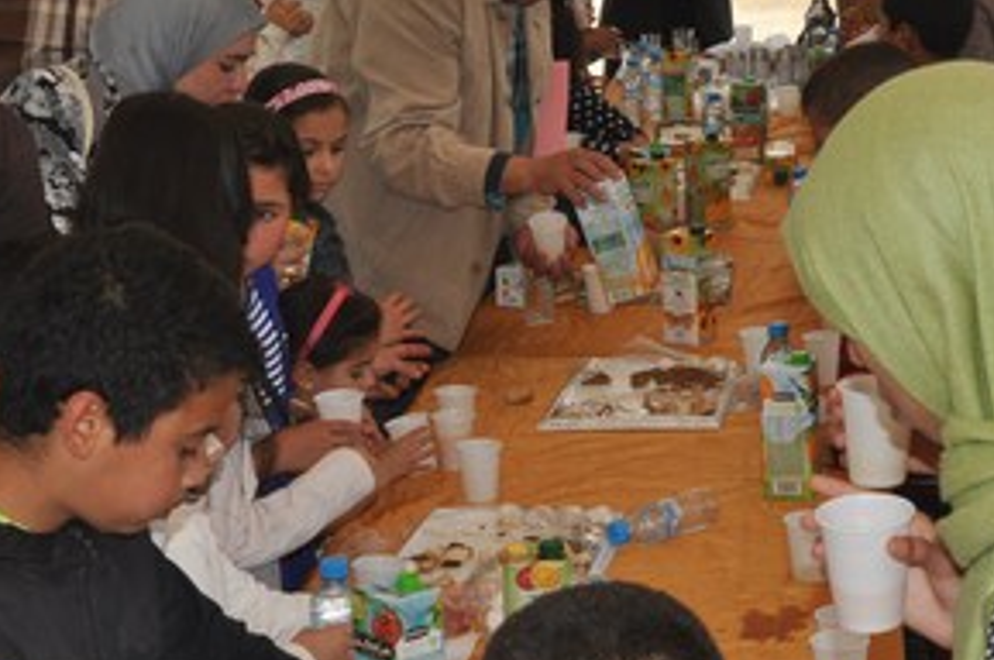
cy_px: 339
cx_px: 595
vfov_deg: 14.7
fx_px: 2565
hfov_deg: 21.9
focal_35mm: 93
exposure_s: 1/200
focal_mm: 28
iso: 200
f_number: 9
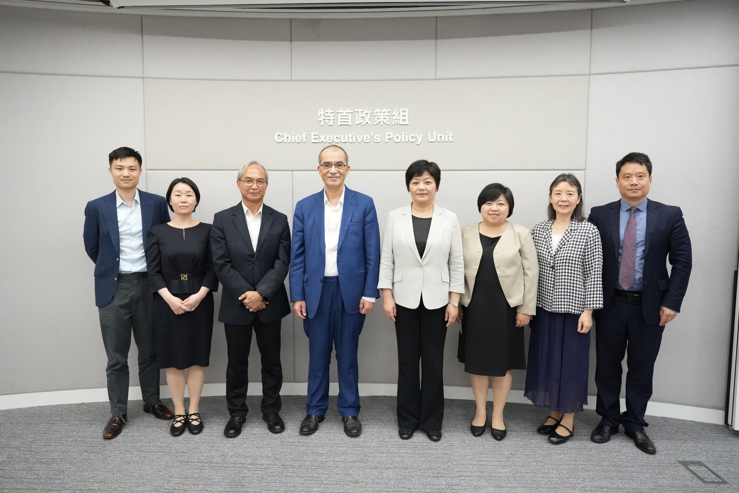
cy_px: 242
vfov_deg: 51.3
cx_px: 356
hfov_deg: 71.5
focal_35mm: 25
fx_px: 513
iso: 10000
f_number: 4
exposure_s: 1/200
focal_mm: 24
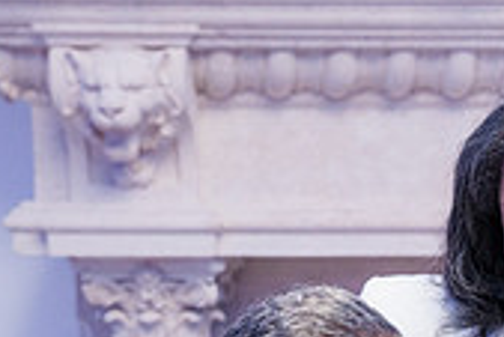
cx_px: 564
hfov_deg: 12.7
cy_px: 470
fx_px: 2214
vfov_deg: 8.5
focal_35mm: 158
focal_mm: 46
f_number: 4
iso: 3200
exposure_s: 1/250
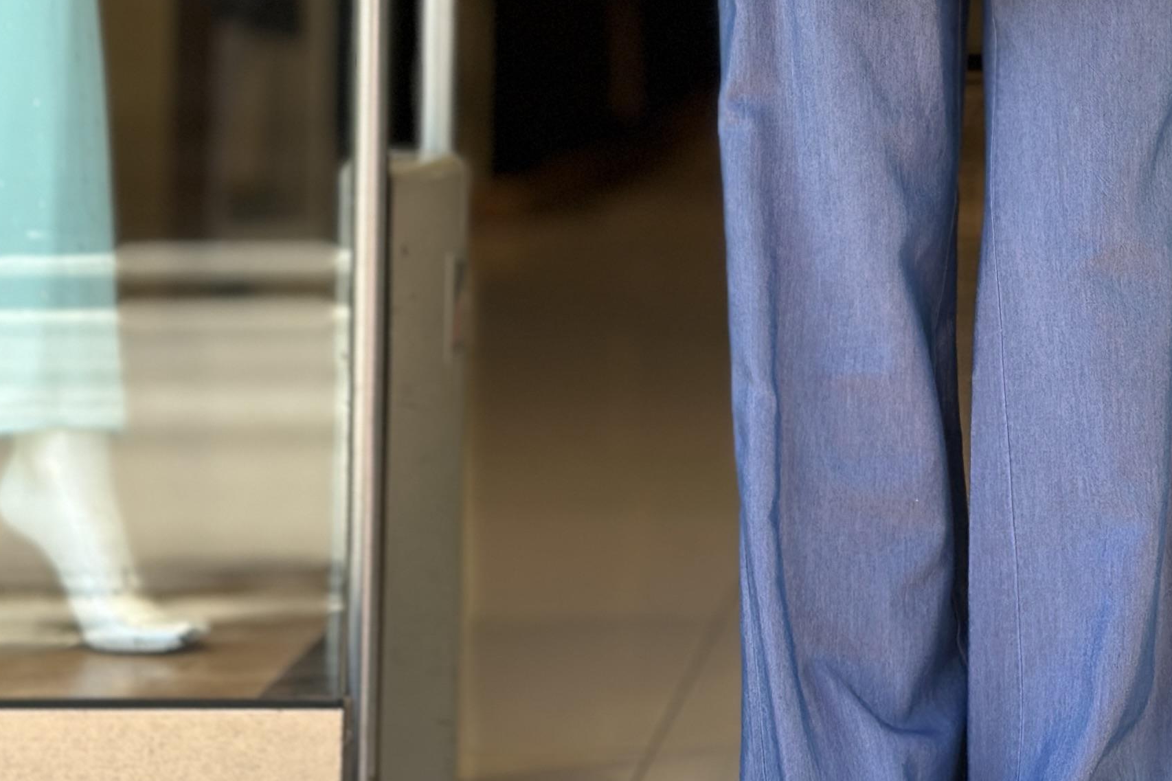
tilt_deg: +2.3
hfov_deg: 17.2
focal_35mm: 118
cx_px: 997
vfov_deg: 11.3
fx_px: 3841
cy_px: -236
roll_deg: -0.8
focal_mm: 6.86
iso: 80
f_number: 1.78
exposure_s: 1/532
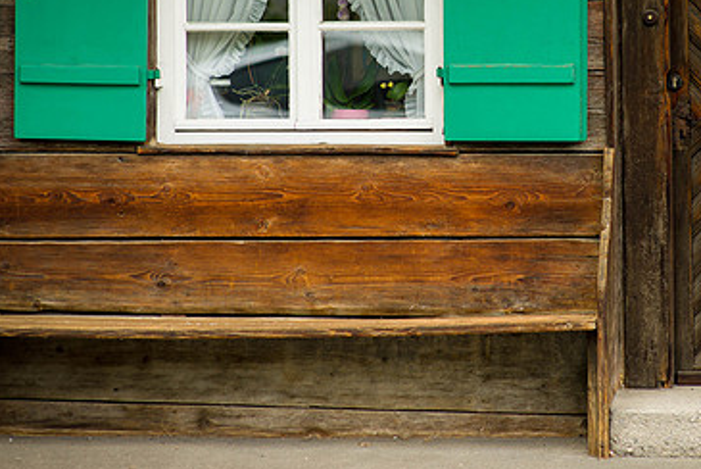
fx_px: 2631
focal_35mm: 135
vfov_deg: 10.2
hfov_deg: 15.1
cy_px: 130
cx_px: 536
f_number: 2.8
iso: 250
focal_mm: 85
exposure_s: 1/800
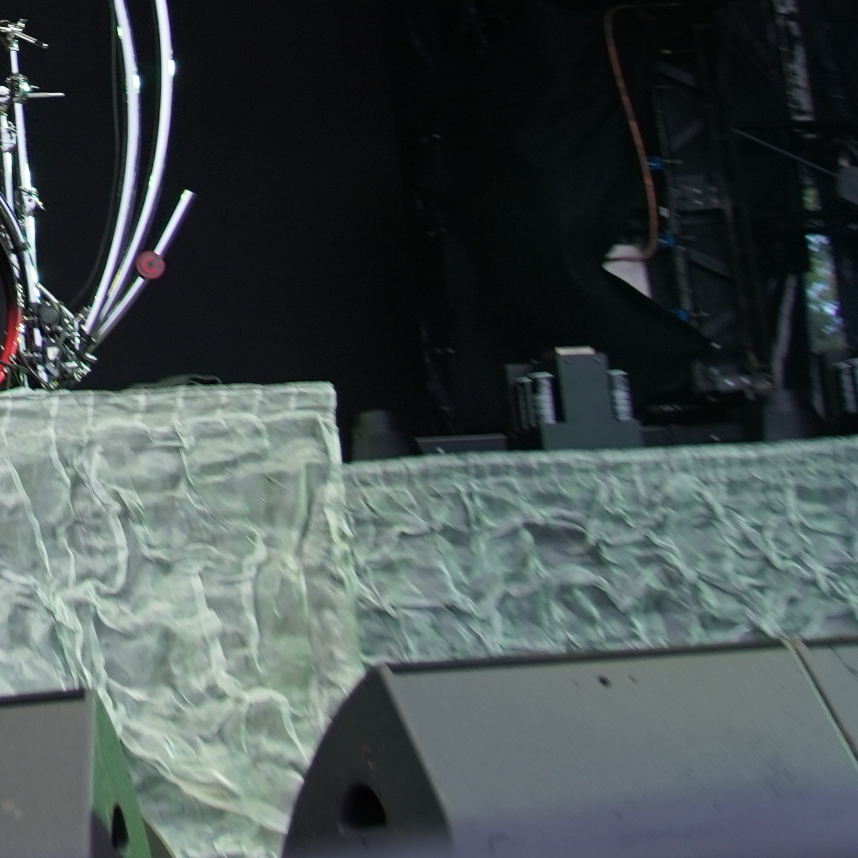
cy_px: -129
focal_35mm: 134
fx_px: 3758
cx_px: -346
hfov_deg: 12.5
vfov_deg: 12.8
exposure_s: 1/125
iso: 320
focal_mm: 37
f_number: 4
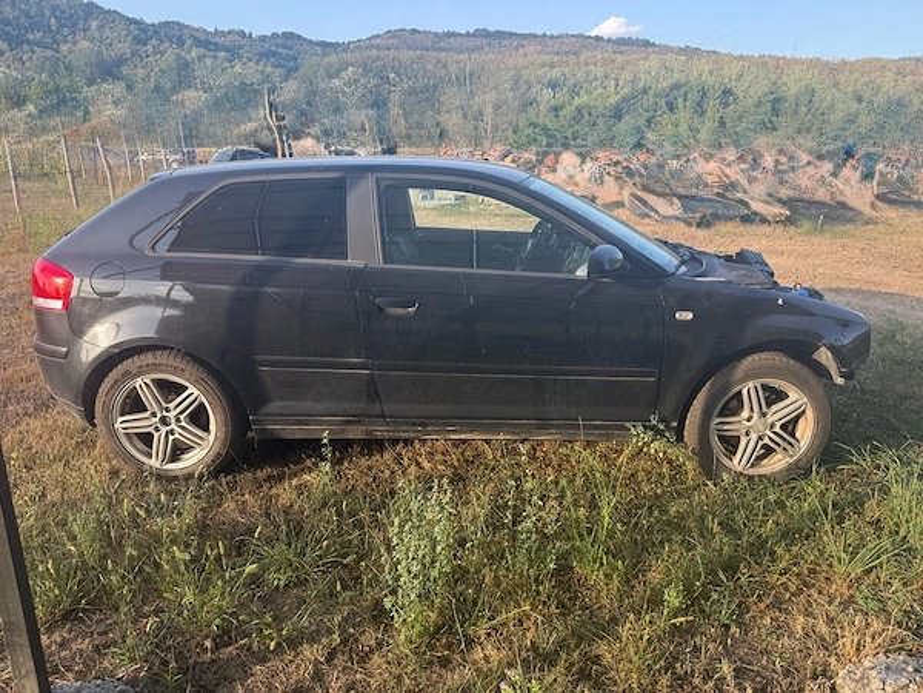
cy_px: 346
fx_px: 640
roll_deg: -1.5
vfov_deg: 56.8
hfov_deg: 71.6
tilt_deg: -17.1
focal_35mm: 24
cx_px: 462
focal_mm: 6.76
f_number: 1.78
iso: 80
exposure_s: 1/539
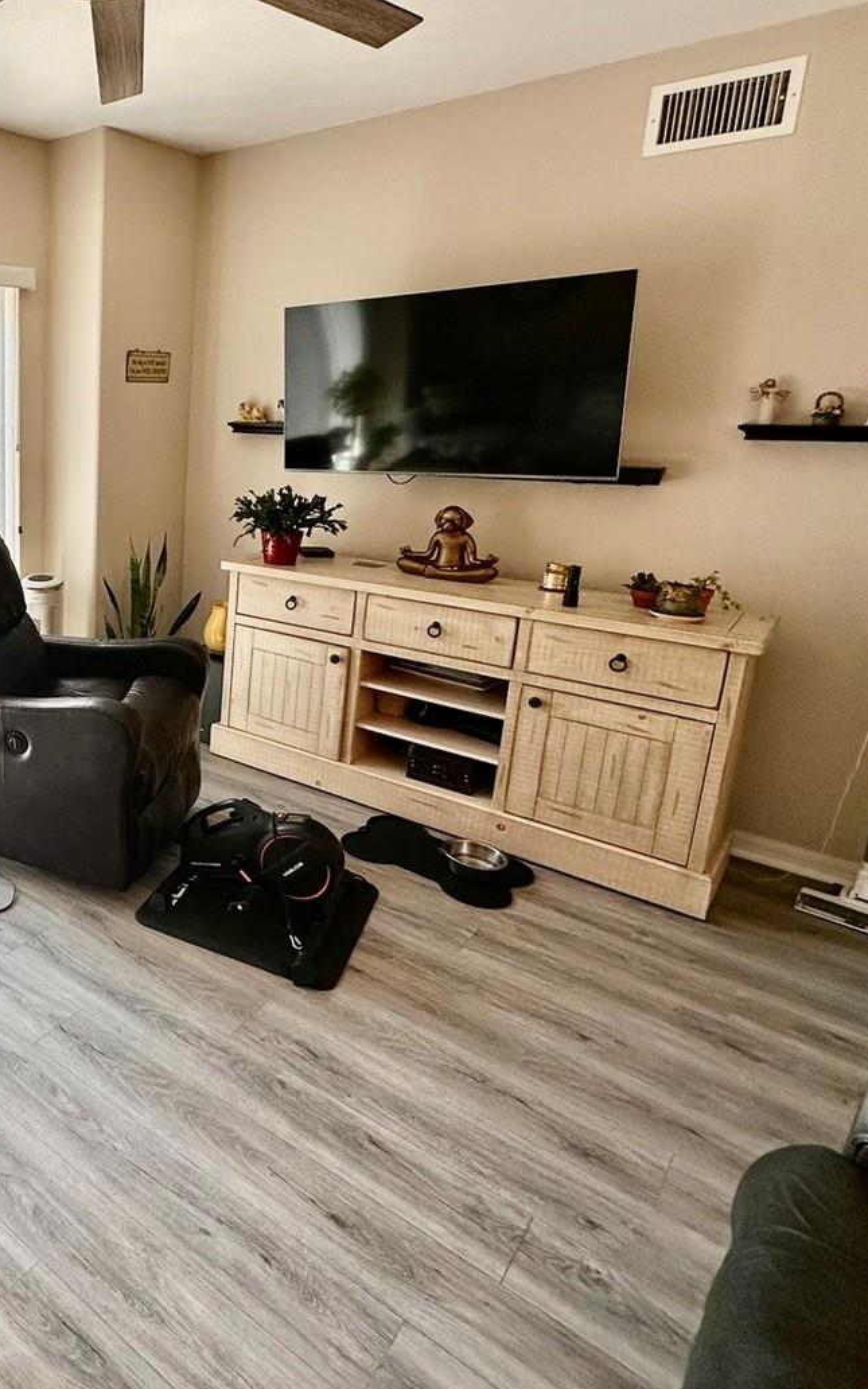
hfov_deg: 44.4
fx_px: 871
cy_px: 591
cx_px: -16
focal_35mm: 23
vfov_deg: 76.7
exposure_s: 1/120
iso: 50
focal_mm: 2.22
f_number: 2.2
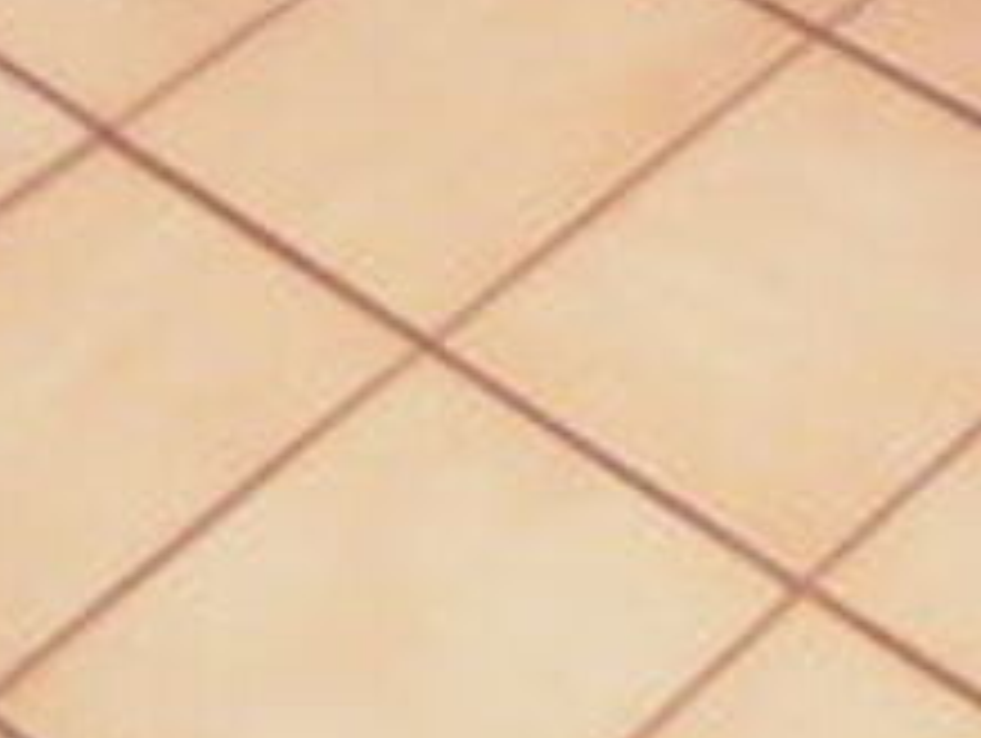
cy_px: -162
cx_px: 1796
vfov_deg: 10.3
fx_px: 4029
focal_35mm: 142
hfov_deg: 12.6
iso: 800
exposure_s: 1/2.5
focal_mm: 5.6
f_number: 2.8
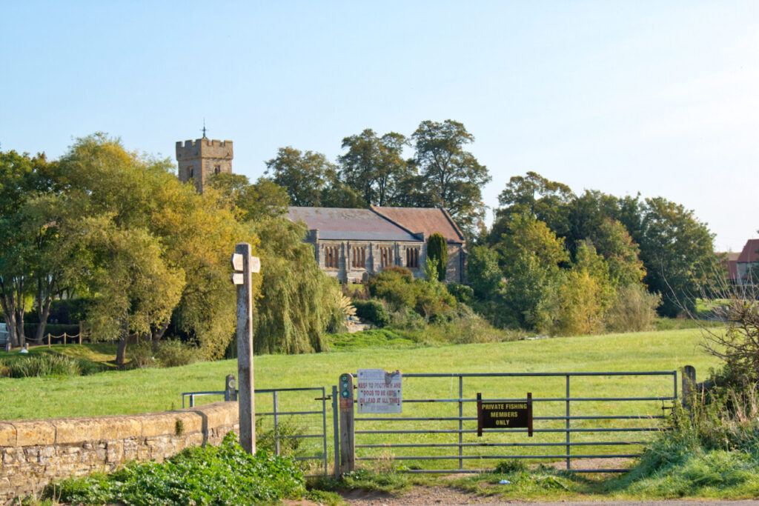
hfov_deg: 24.6
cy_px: 253
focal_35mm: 82
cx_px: 380
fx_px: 1740
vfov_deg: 16.6
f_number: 10
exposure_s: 1/200
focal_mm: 55
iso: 100
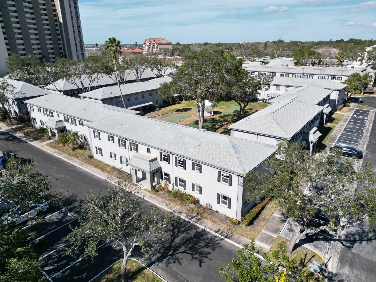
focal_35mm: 24
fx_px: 261
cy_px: 141
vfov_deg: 56.8
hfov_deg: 71.6
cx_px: 188
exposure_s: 1/4000
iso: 160
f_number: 1.7
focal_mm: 6.72
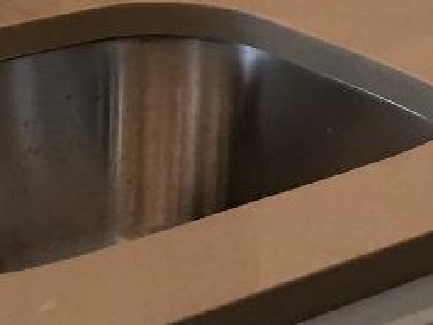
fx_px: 2050
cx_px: 188
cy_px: -335
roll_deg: -1.1
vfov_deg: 8.5
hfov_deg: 12.1
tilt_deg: -7.5
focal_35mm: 164
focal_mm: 4.15
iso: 40
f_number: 2.2
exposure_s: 1/30
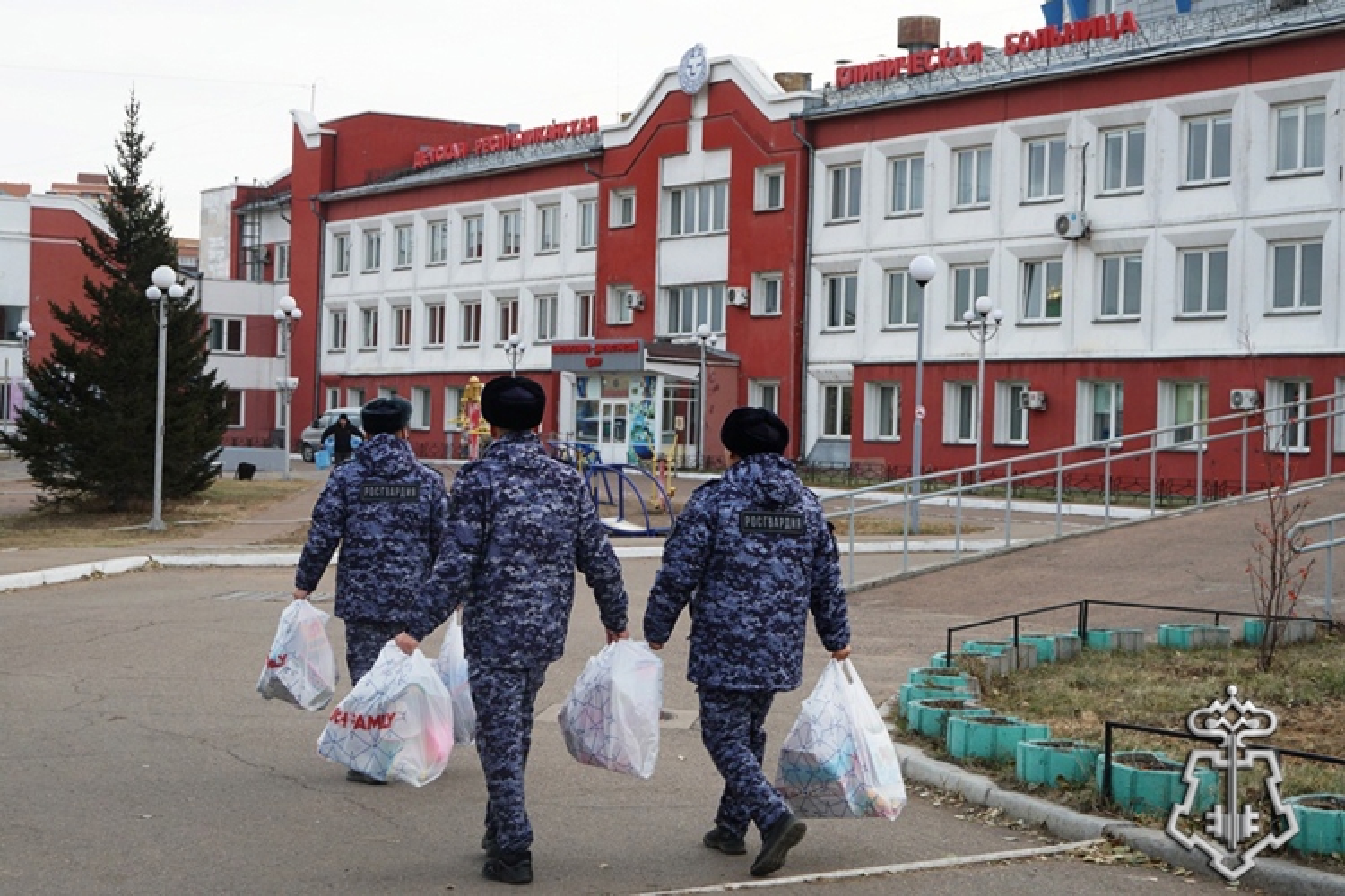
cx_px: 672
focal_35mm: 54
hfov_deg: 36.9
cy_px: 448
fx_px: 2017
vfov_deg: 25.1
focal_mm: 36
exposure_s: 1/200
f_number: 5
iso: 100
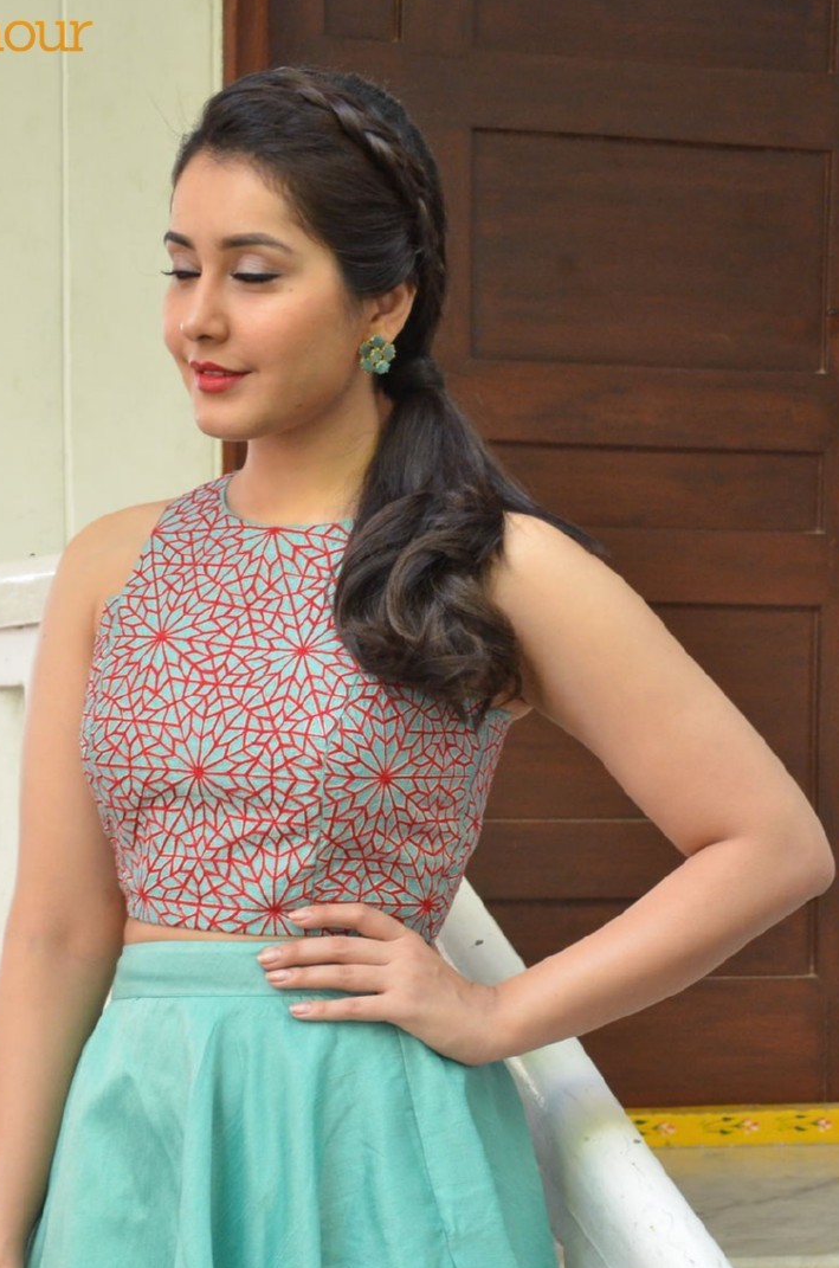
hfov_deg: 12.4
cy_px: 886
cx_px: 273
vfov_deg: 18.6
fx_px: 3864
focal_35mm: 110
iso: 2000
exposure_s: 1/125
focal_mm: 52
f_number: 7.1
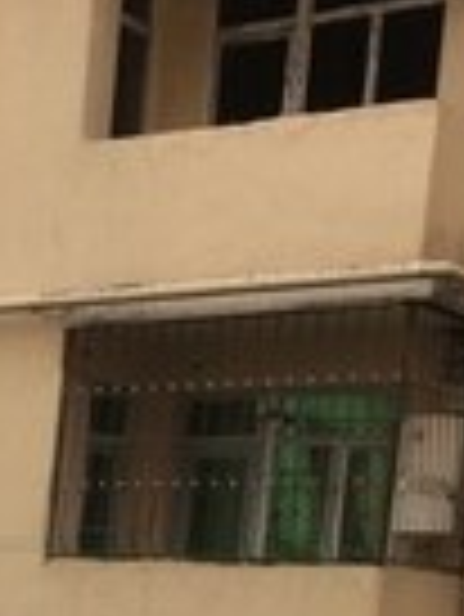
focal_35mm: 105
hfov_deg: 13.1
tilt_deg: -9.0
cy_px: 890
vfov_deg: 17.1
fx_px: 1874
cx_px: -288
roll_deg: -2.4
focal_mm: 4.15
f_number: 2.2
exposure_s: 1/113
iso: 32
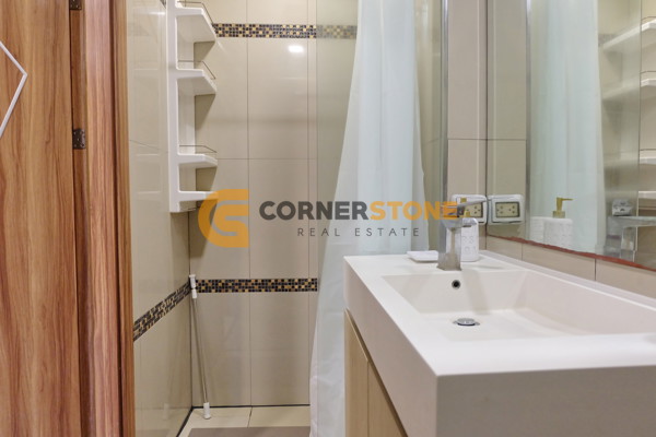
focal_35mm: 24
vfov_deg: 53.1
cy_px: 218
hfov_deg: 73.7
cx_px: 328
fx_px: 437
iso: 1250
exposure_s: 1/30
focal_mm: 16
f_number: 3.5
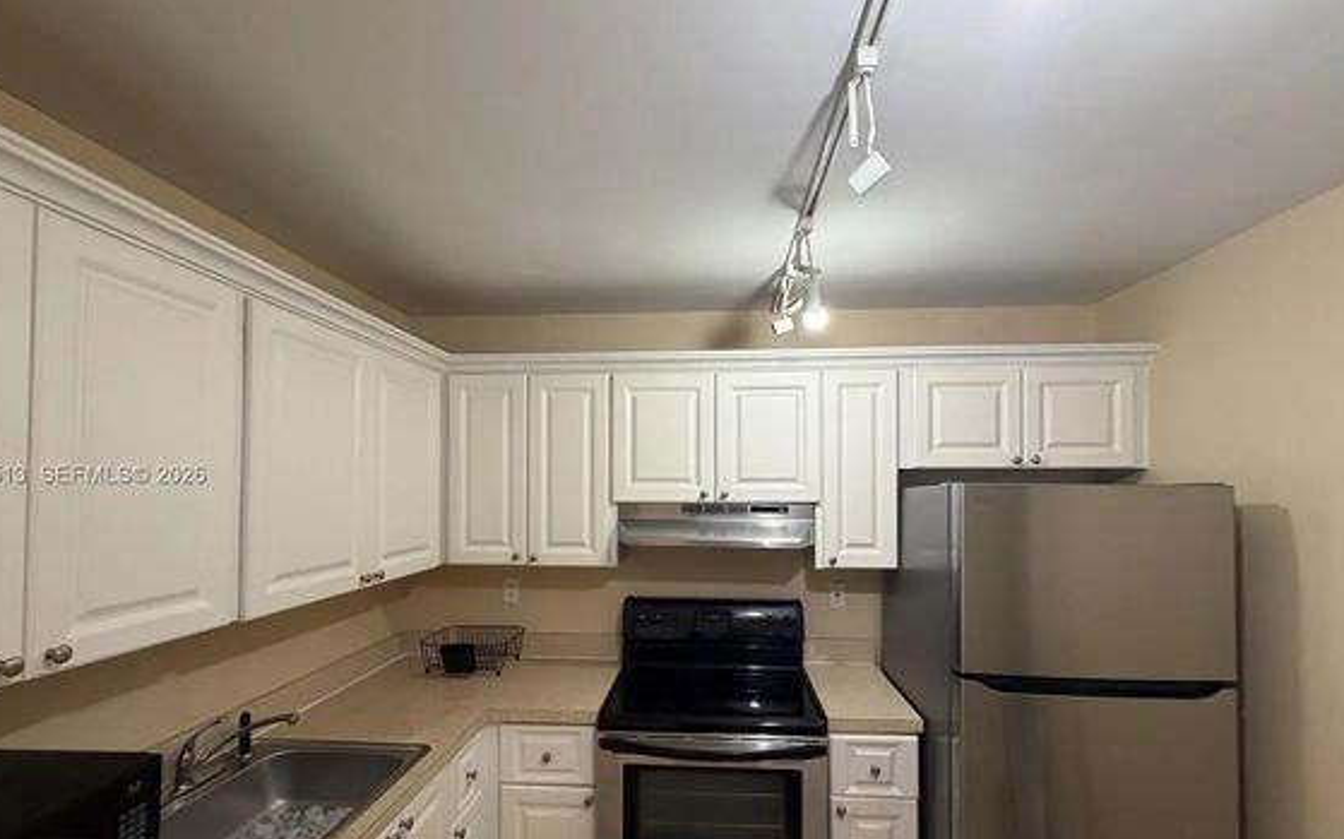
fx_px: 622
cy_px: 476
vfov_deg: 67.7
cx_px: 676
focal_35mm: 17
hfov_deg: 94.4
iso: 320
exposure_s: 1/60
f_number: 2.2
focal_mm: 2.22
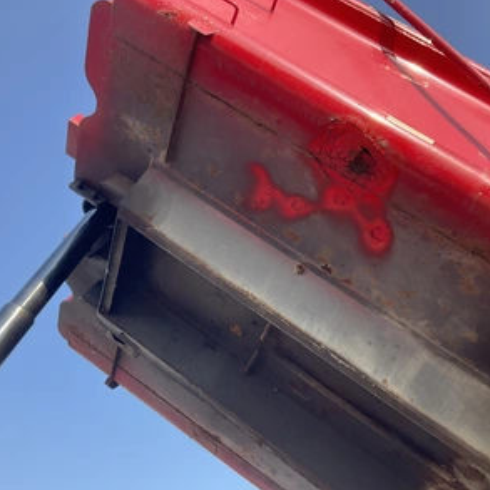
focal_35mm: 35
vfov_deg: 47.2
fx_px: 561
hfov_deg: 47.2
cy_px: 248
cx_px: 251
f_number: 1.8
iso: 25
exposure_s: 1/473
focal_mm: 3
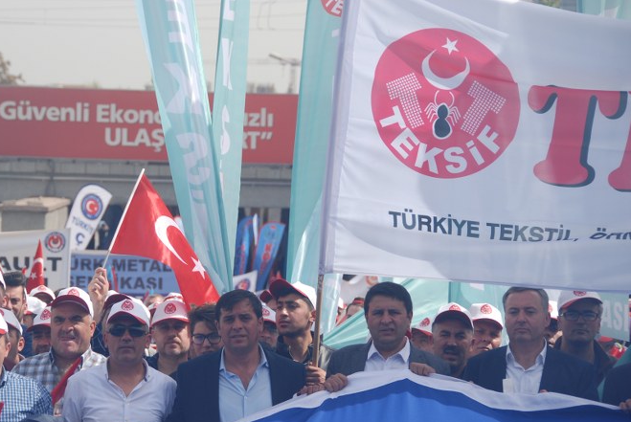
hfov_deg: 12.5
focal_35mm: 164
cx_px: 249
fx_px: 2878
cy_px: 240
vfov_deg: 8.4
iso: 140
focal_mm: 90
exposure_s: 1/500
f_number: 5.6
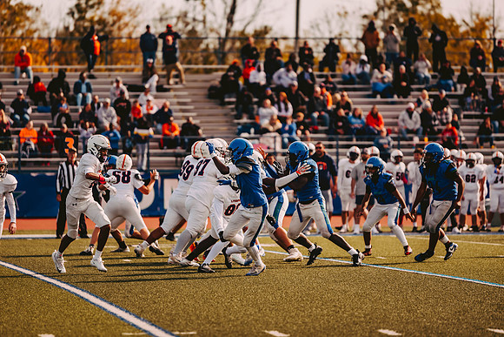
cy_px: 168
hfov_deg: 10.3
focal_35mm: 200
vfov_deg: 6.9
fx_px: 2801
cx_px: 252
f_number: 2.8
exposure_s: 1/2000
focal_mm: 200
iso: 160
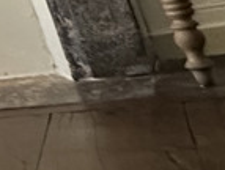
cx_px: -519
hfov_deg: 10.2
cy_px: -3
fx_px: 652
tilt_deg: +5.6
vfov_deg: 14.6
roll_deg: +14.3
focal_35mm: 100
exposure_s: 1/50
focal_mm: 2.22
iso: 640
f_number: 2.2
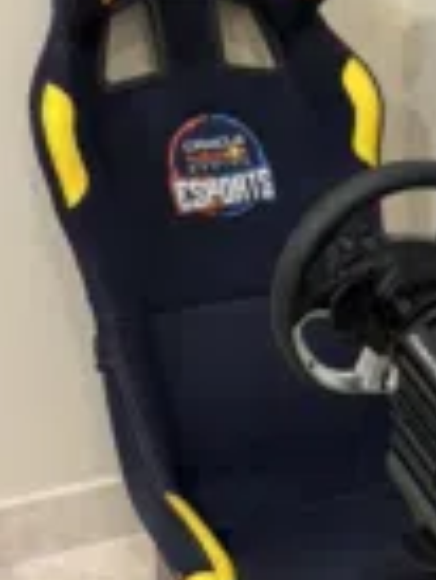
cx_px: 495
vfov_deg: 26.8
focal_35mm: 70
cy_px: 516
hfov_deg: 20.0
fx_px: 1174
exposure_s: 1/59
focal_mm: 6.76
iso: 500
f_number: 1.78
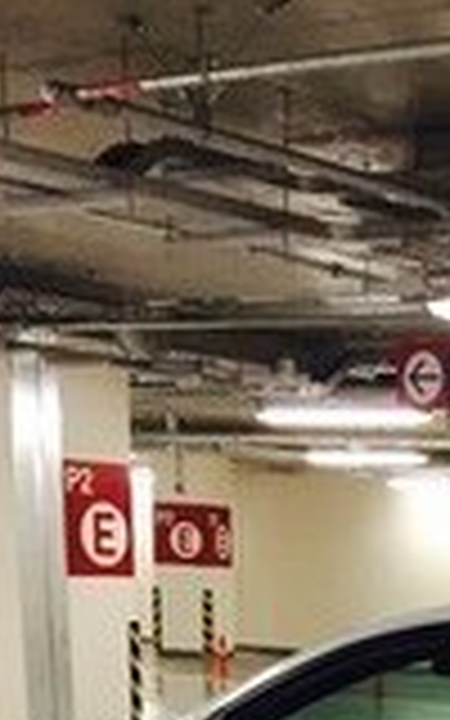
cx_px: 612
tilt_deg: -14.4
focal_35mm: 95
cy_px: 1071
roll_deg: -2.4
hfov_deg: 13.2
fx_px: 1864
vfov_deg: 19.2
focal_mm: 4.15
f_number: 2.2
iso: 64
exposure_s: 1/33
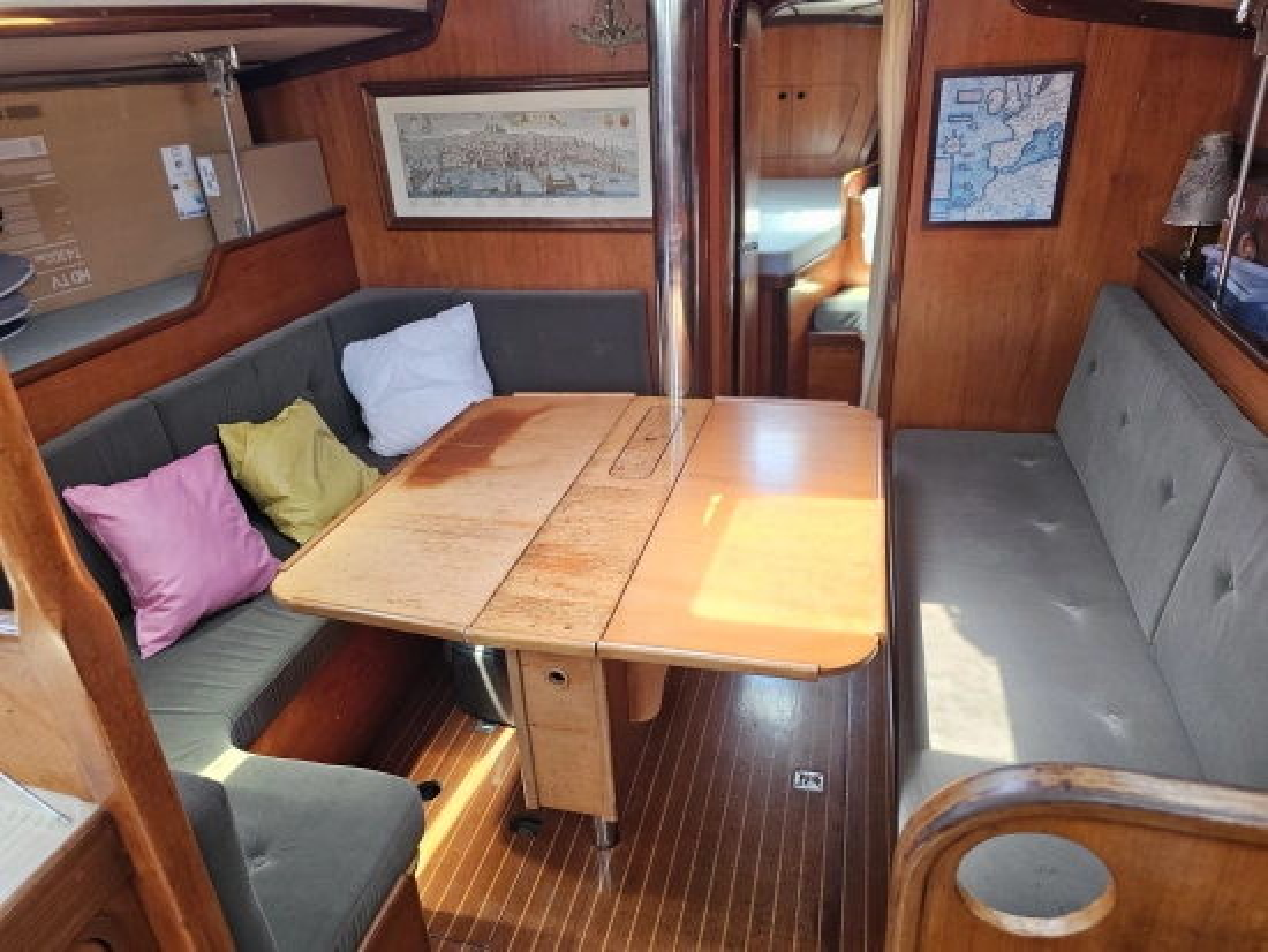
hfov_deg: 73.9
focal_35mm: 23
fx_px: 843
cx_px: 634
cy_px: 476
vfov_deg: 58.9
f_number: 1.7
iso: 250
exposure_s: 1/190
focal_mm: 6.3
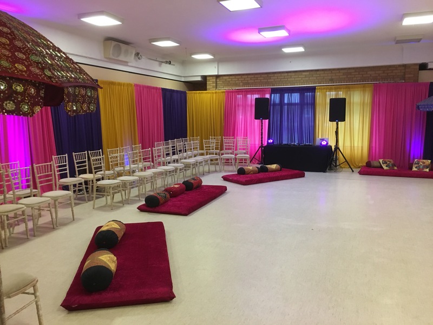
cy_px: 162
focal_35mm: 29
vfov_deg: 48.2
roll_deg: +0.6
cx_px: 216
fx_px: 363
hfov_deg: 61.7
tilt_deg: -7.0
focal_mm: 4.15
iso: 250
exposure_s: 1/33
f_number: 2.2
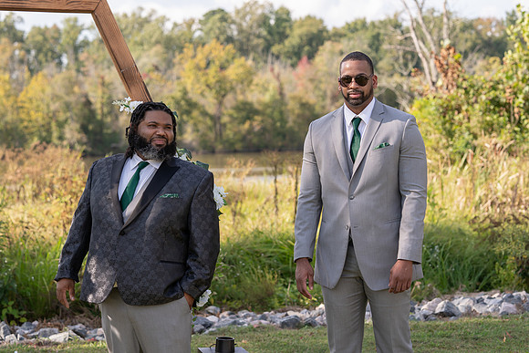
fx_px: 1078
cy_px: 176
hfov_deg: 27.6
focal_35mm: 73
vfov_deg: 18.6
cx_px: 267
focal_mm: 72
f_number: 4
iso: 100
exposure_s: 1/320
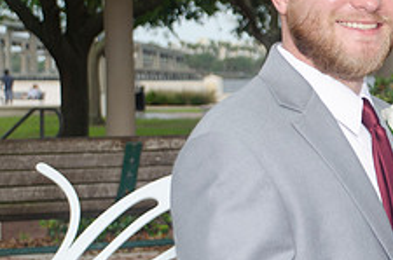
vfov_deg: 7.3
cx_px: 479
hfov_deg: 10.9
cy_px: 141
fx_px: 2026
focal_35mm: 186
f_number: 5.6
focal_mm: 48
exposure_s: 1/250
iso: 100
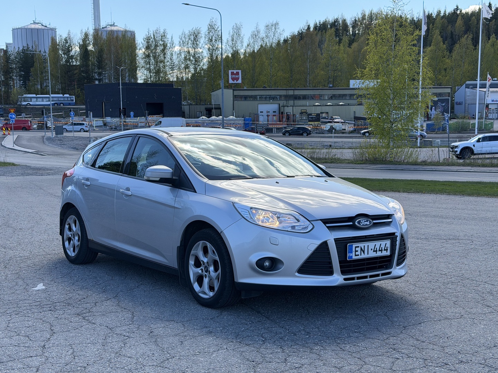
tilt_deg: -5.9
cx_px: 249
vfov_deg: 30.3
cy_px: 186
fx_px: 691
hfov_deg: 39.7
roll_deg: -0.1
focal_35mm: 48
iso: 80
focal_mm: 6.76
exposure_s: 1/1980
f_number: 1.78
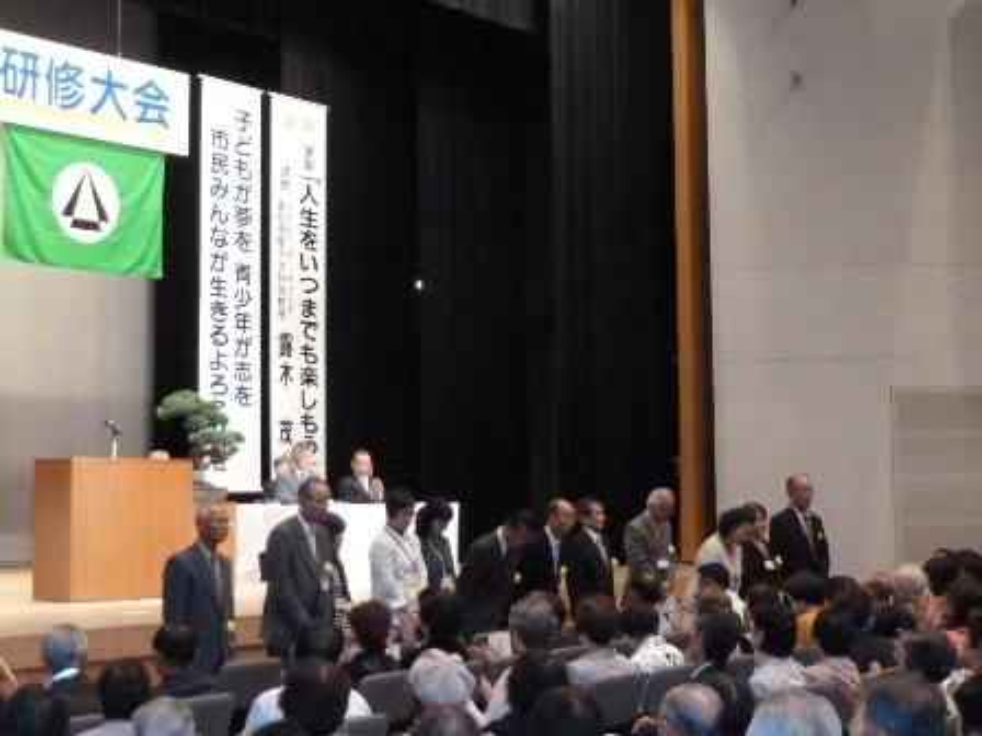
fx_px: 1674
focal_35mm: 59
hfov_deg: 32.7
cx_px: 491
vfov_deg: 24.8
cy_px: 368
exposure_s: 1/30
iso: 1000
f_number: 3.9
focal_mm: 9.7
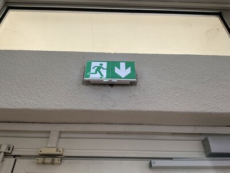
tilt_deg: +36.2
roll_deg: +0.0
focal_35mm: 29
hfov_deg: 61.7
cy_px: 86
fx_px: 193
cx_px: 115
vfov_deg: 48.2
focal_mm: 3
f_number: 1.8
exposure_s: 1/106
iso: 64
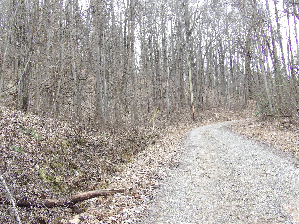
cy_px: 112
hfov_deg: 41.2
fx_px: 397
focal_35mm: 46
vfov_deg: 31.5
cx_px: 150
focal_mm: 8.2
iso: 110
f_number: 3.8
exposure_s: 1/33
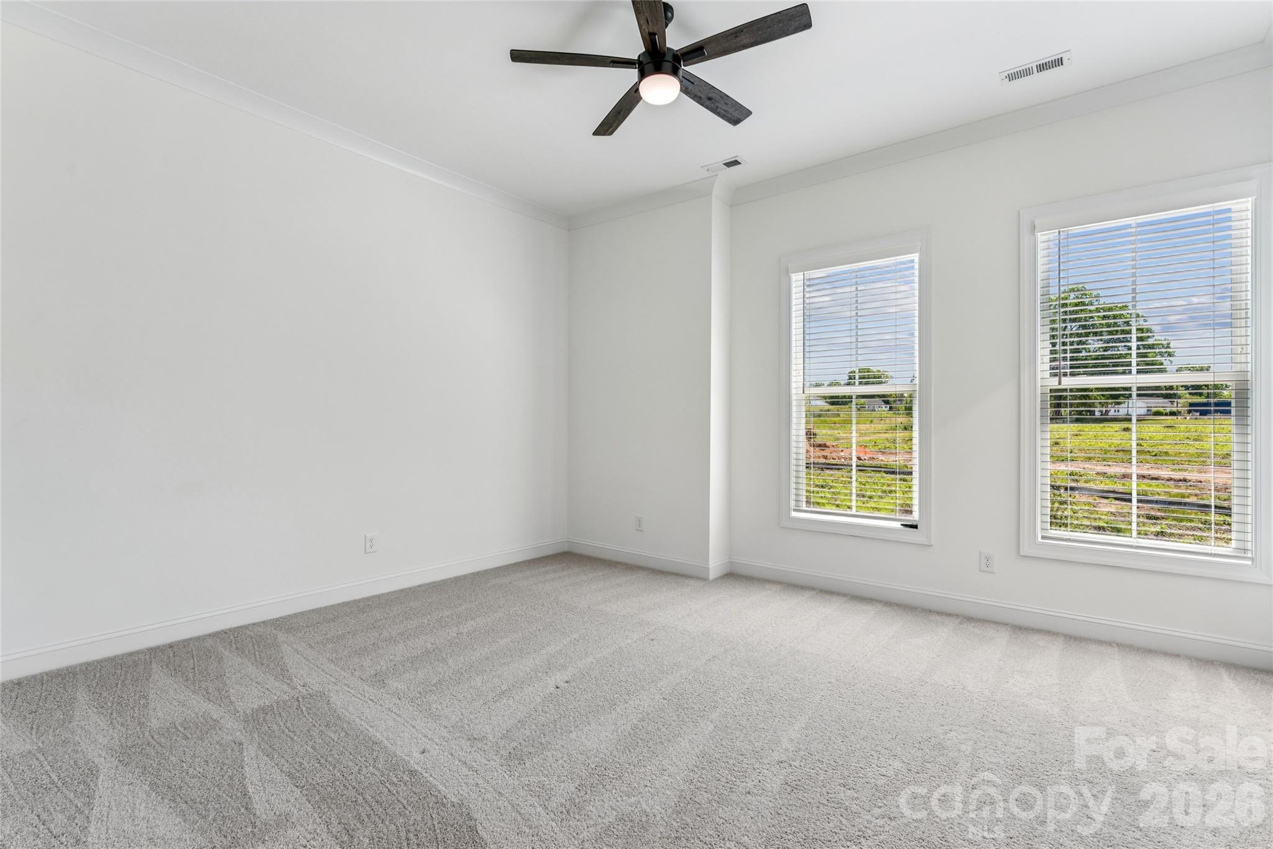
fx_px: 573
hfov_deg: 96.0
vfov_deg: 73.1
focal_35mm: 16
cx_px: 636
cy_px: 424
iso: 100
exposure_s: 1/20
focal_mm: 16.2
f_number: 9
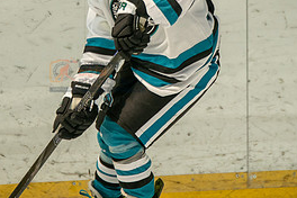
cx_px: 103
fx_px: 7152
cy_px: 14
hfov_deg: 2.4
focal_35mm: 867
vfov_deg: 1.6
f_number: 3.2
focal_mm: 274
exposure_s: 1/6400
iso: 1600
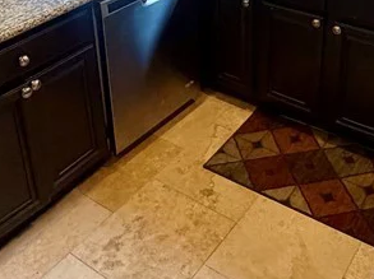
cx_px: 257
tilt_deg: -21.2
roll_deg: +0.3
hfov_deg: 38.4
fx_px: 529
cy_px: -31
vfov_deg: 27.1
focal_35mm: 49
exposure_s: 1/60
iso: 250
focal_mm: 2.22
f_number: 2.2
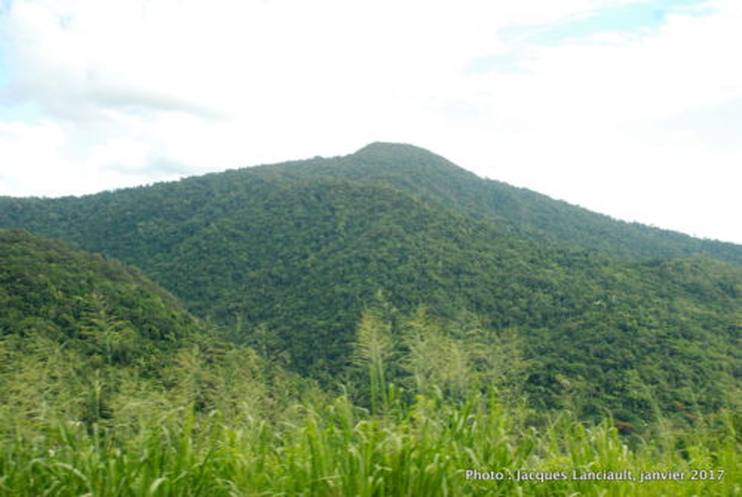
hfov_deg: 46.3
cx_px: 371
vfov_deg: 32.0
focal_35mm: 42
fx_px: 867
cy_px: 248
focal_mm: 28
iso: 500
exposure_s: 1/250
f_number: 11
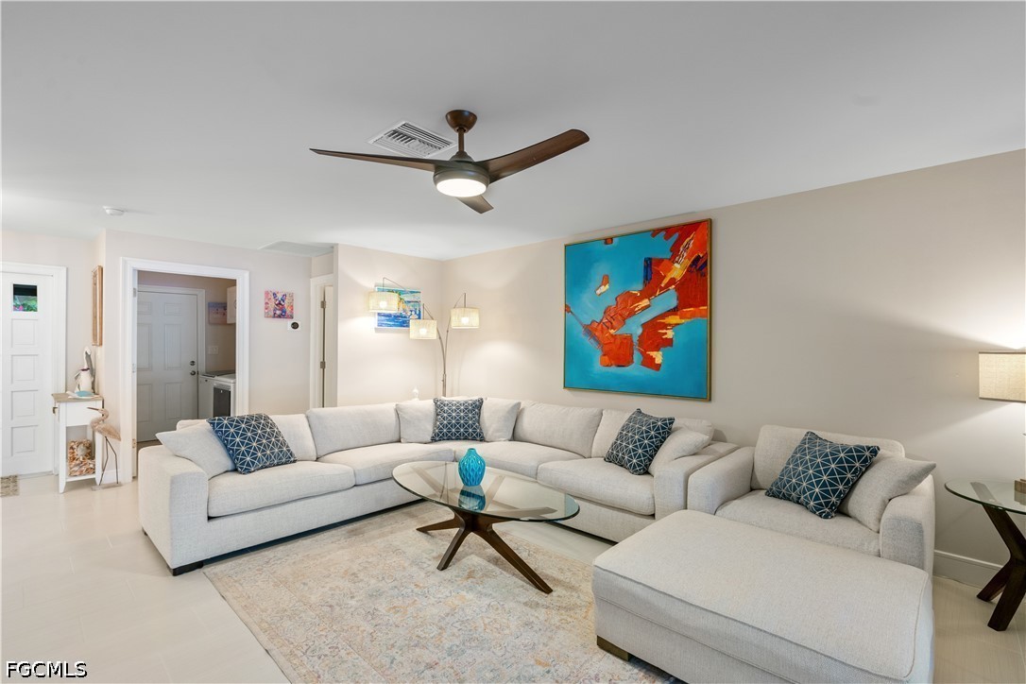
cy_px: 342
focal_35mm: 16
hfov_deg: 96.7
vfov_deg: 73.7
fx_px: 456
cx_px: 513
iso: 400
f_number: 8
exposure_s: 1/10
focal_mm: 16
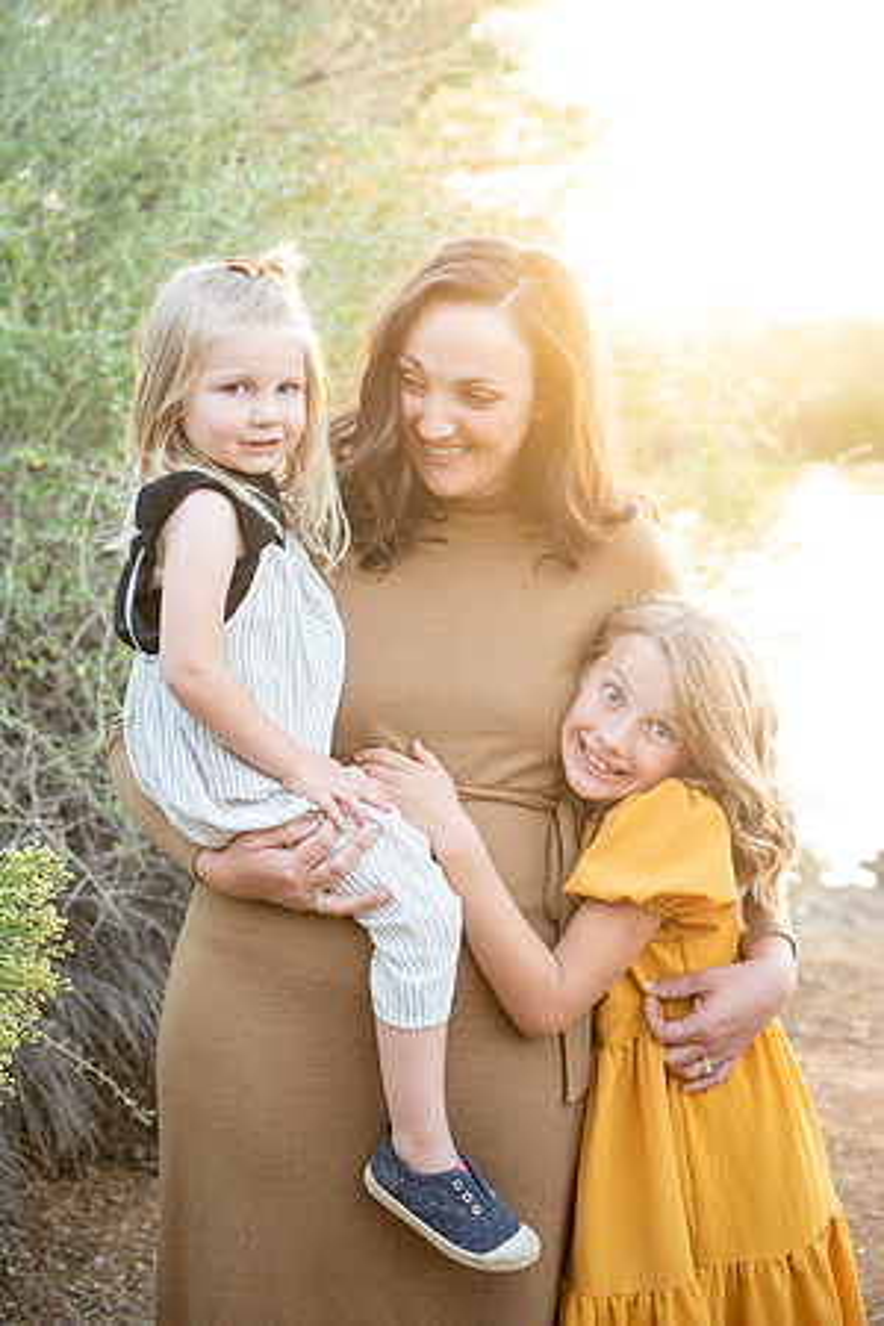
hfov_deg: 24.2
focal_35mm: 56
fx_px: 2063
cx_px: 442
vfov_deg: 35.6
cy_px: 663
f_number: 4
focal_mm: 56
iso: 640
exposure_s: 1/250
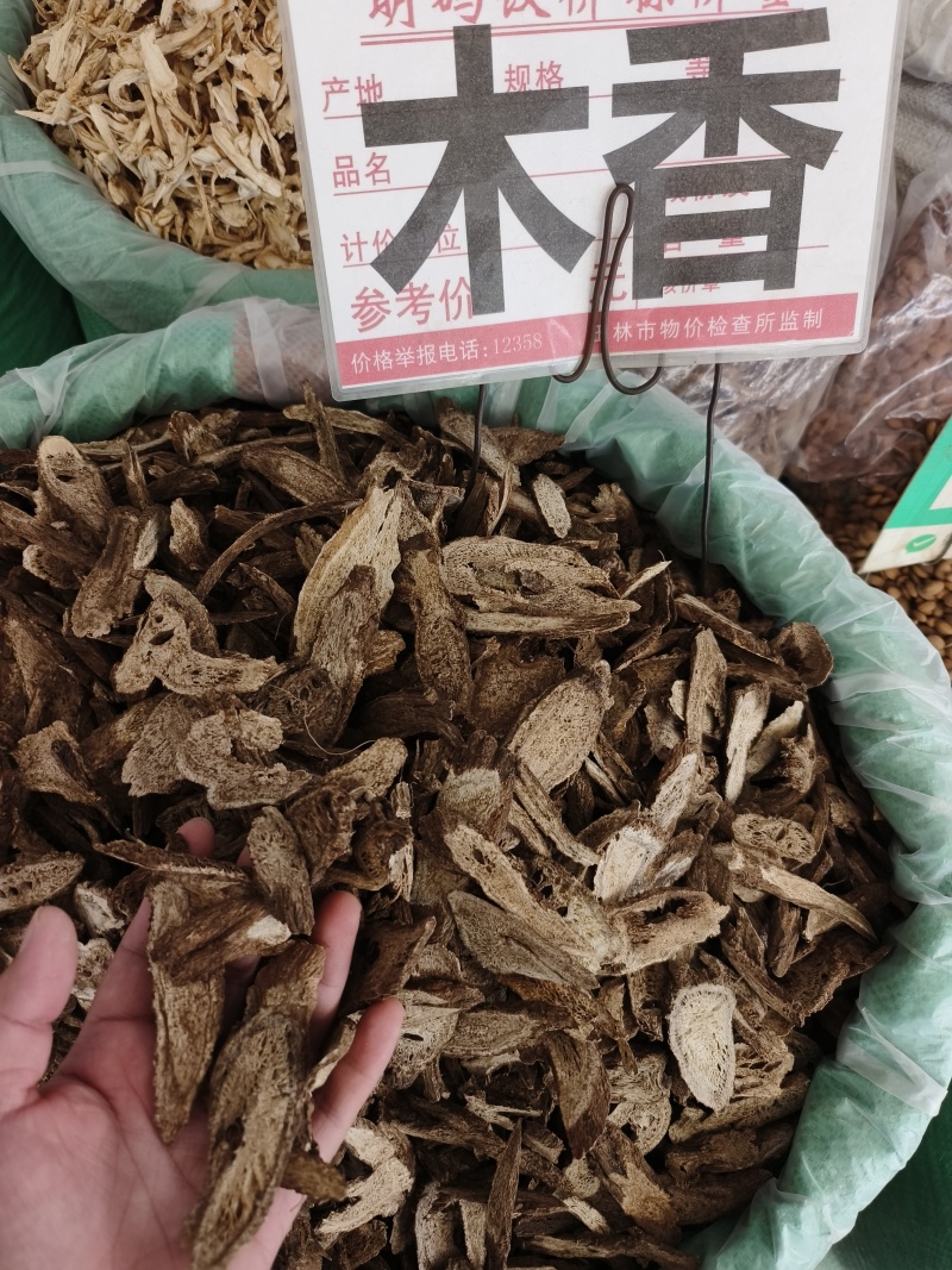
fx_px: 844
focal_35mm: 23
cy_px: 635
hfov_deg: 58.9
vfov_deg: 73.9
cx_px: 476
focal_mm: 5.5
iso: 182
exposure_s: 1/100
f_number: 1.75
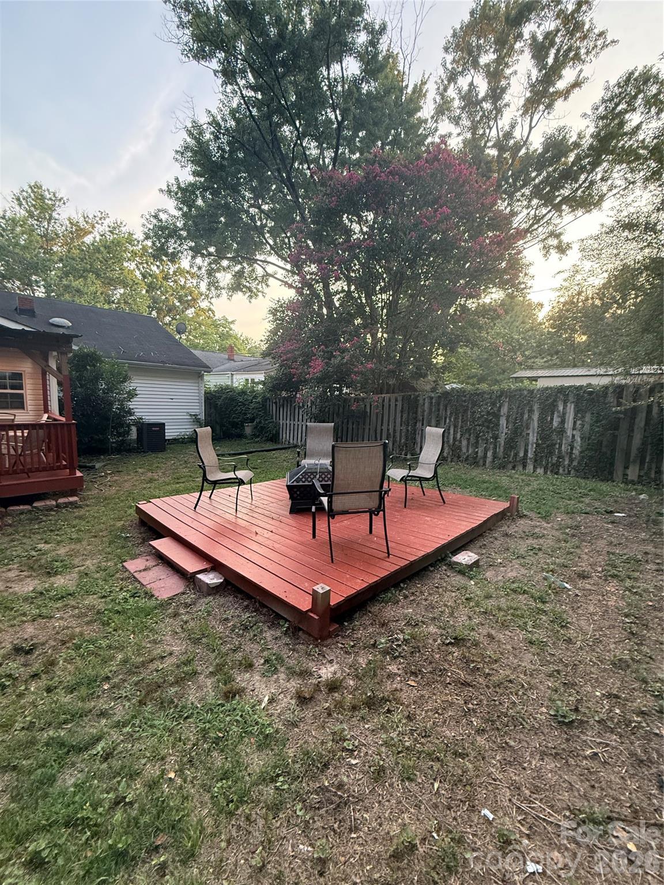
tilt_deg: -4.9
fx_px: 358
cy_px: 442
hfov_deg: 85.7
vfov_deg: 102.1
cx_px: 332
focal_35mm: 14
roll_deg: -3.4
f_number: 2.2
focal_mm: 2.22
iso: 320
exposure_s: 1/99
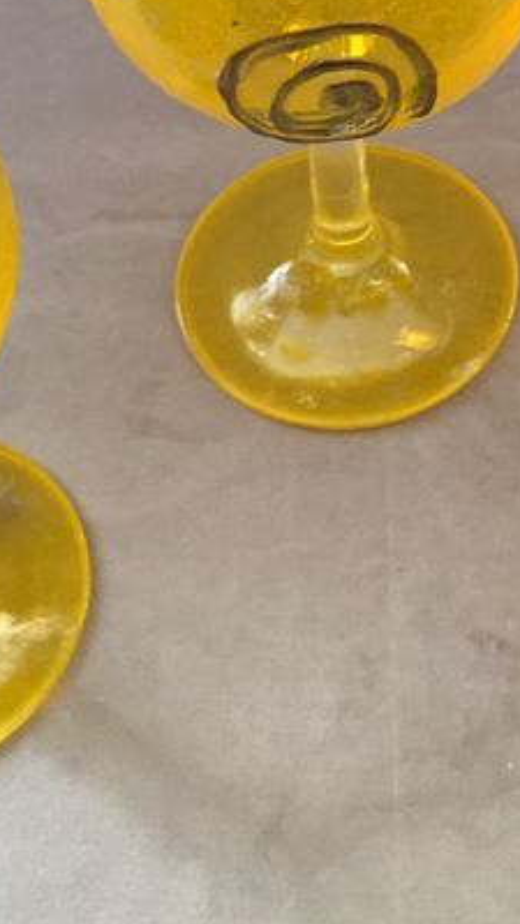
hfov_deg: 15.1
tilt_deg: -49.4
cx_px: 502
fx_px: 1936
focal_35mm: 79
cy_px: 74
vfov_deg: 25.9
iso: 200
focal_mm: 4.15
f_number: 2.2
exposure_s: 1/33
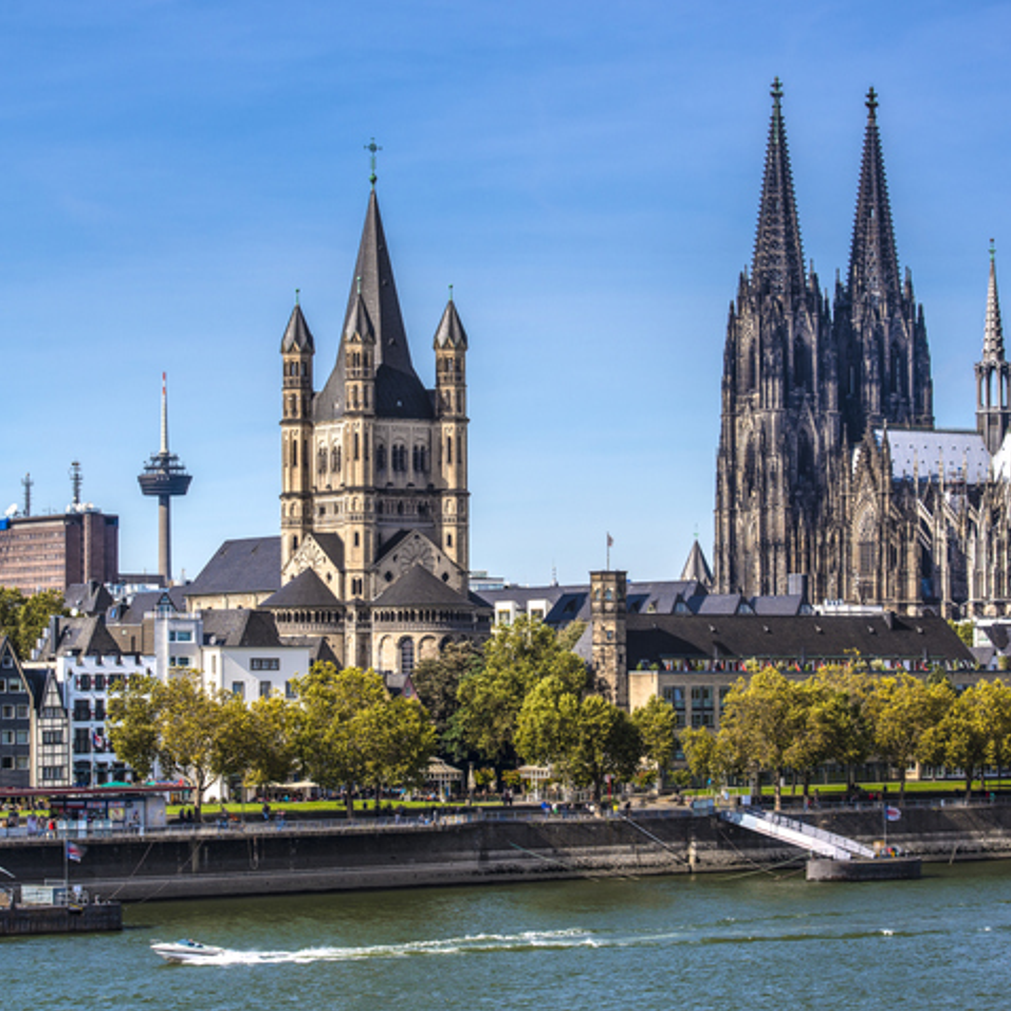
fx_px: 3403
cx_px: 461
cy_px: 502
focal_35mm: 103
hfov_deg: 16.9
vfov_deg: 16.9
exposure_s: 1/100
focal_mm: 80
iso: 100
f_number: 6.3
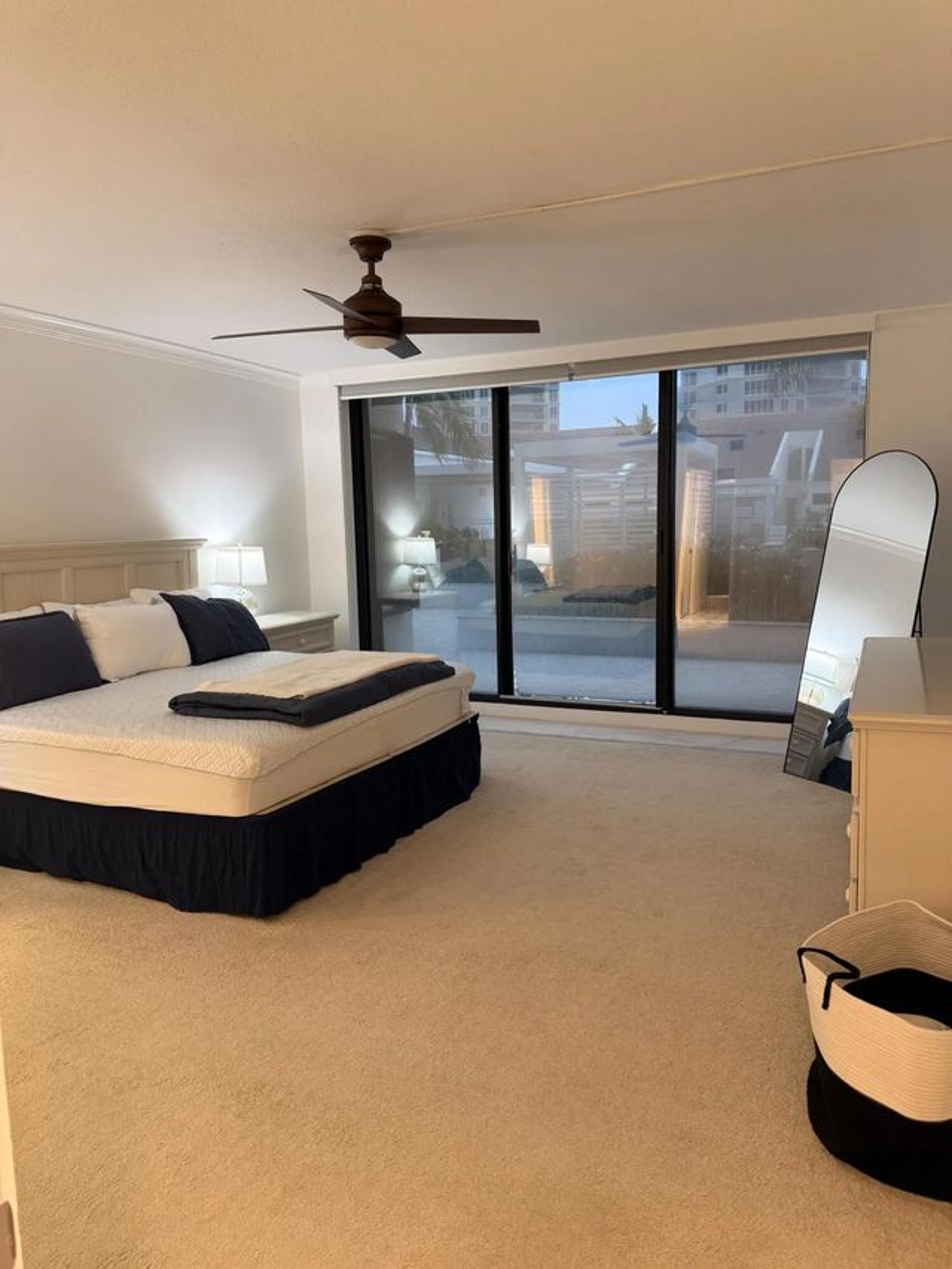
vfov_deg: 71.6
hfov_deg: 56.8
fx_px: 880
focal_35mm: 24
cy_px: 634
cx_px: 476
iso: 160
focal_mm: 6.76
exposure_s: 1/60
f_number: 1.78
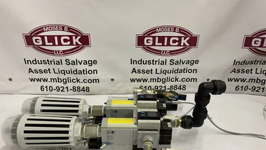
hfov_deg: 66.1
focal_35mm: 29
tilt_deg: -30.2
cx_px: 132
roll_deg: -0.8
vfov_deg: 39.6
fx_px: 205
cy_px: 102
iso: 125
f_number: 1.6
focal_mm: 4.2
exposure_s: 1/60
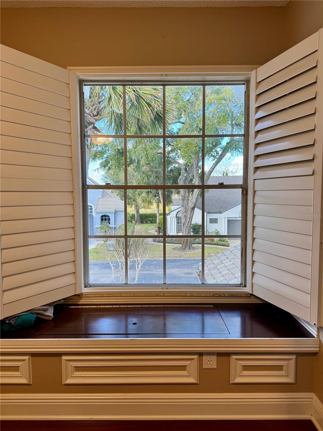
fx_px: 299
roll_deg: +0.5
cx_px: 162
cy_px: 216
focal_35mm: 24
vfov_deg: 71.6
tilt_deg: -4.2
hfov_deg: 56.8
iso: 64
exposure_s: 1/120
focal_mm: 6.76
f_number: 1.78
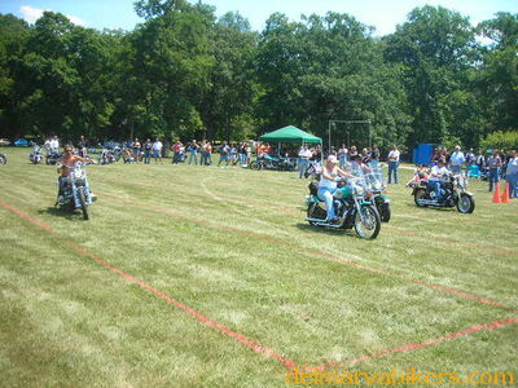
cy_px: 194
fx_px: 569
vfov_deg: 37.7
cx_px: 259
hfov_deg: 49.0
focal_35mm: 38
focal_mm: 6.3
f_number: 3.2
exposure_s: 1/236
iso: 50
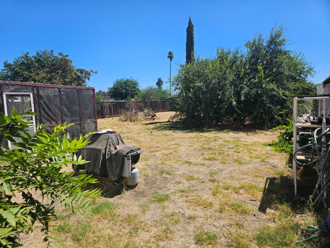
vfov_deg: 58.9
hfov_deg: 73.9
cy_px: 124
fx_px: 219
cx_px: 165
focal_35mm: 23
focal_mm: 5.4
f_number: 1.8
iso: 25
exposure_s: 1/2000
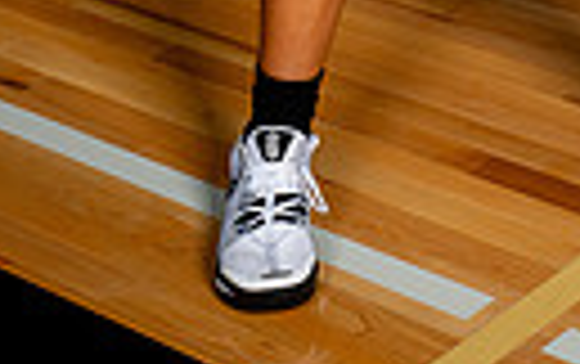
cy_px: -580
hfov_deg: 15.3
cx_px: 481
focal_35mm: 135
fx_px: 2137
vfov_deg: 8.7
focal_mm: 38
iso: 250
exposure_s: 1/500
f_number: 8
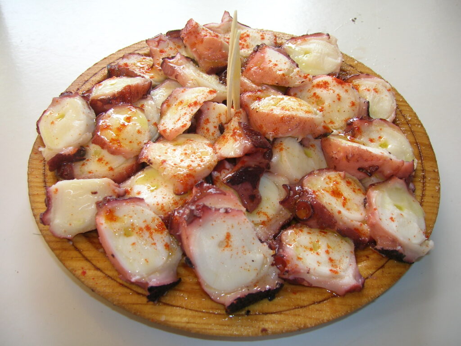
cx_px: 230
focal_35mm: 34
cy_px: 173
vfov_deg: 41.8
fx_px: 453
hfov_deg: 54.0
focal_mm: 5.7
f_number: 2.9
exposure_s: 1/30
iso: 50
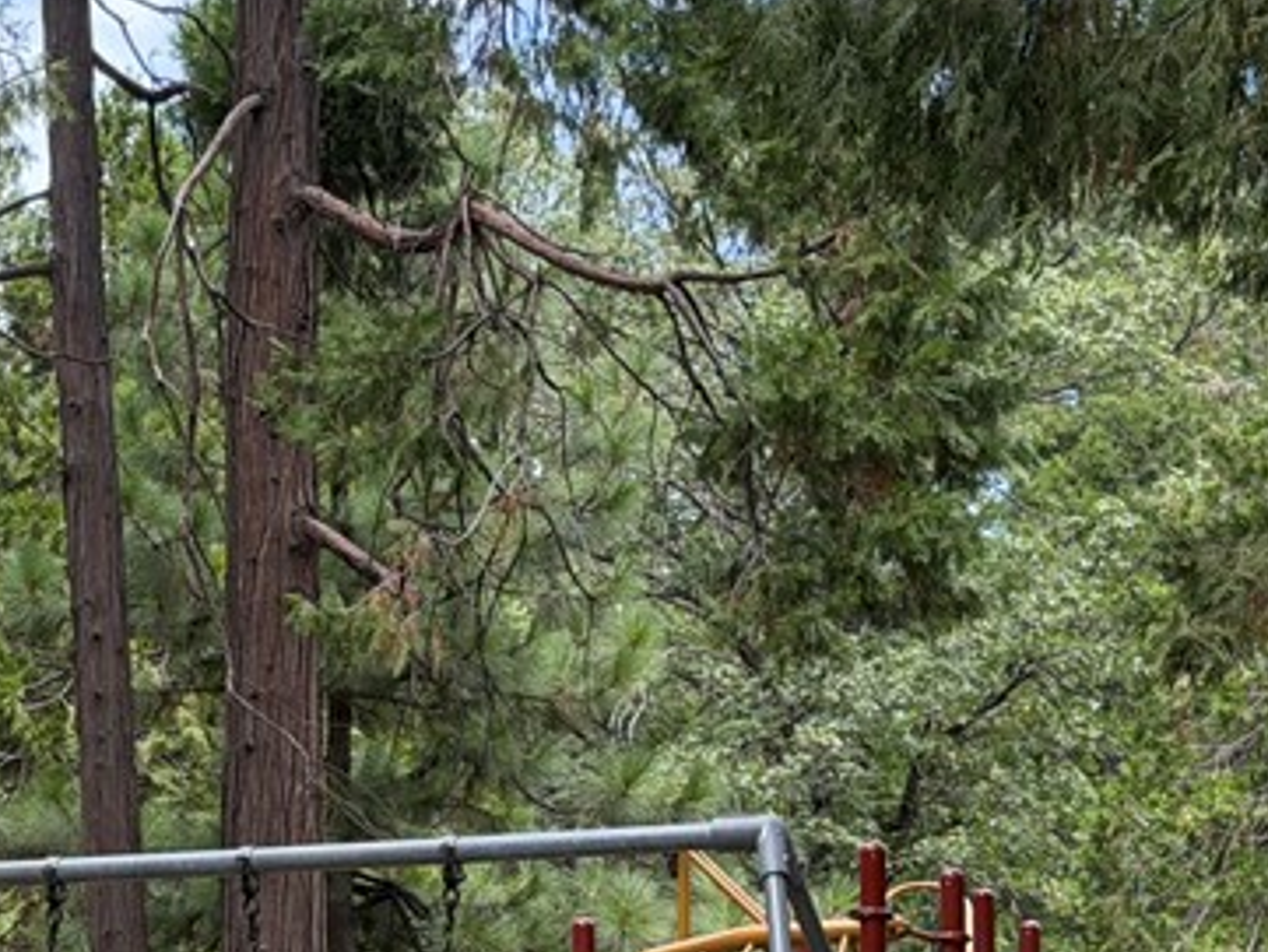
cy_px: 706
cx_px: 11
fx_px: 4983
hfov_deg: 14.3
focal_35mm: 136
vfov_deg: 10.9
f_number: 1.78
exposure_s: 1/1013
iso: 80
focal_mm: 6.76
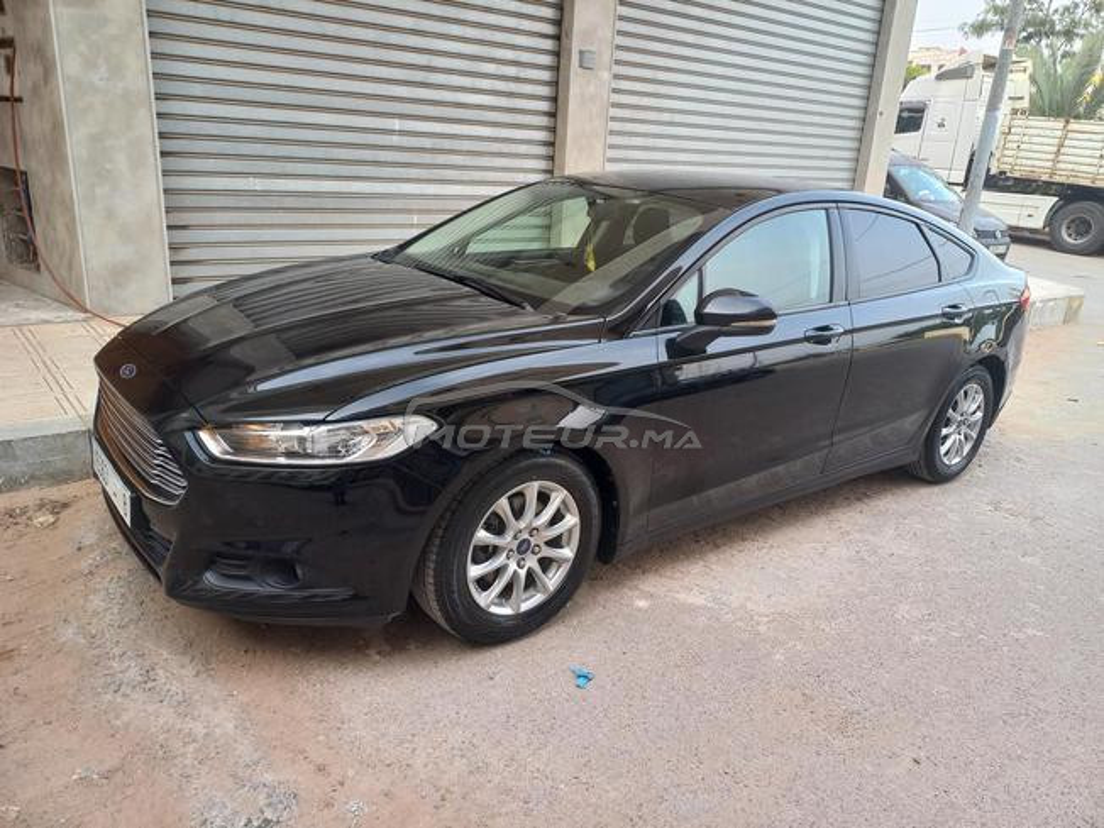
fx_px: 797
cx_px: 552
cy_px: 414
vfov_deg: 54.9
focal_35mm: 25
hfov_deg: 69.4
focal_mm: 4.65
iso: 64
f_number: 1.8
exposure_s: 1/100
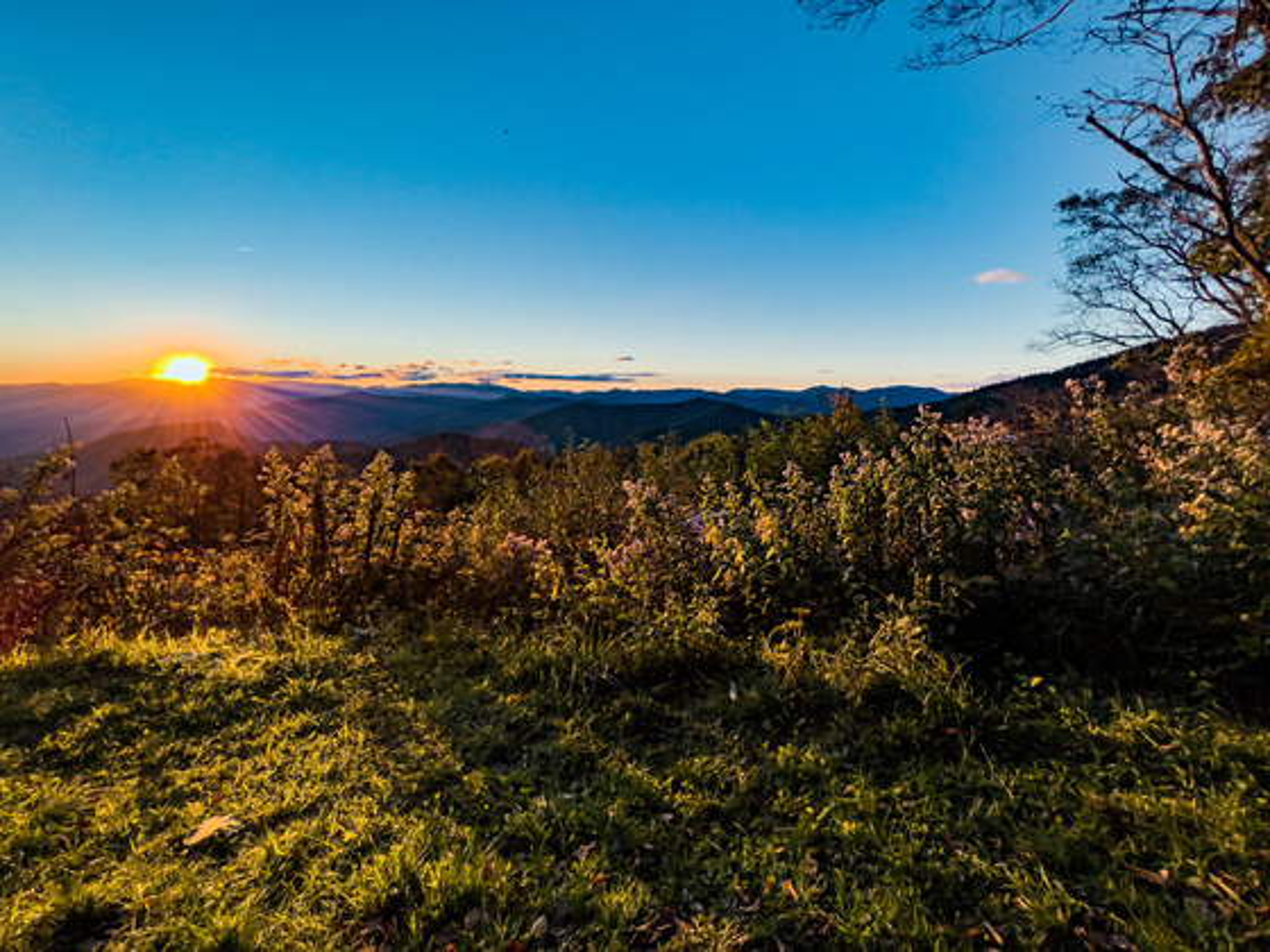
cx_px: 635
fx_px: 477
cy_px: 476
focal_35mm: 13
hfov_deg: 106.2
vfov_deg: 89.9
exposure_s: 1/750
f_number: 1.8
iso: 32
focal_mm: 1.57
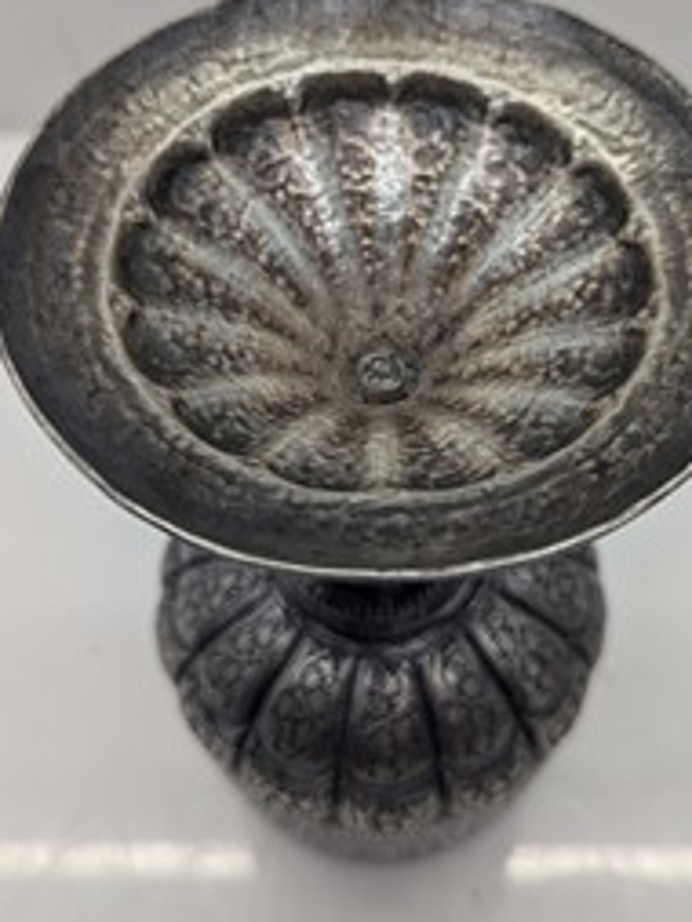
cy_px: 313
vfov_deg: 48.2
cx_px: 392
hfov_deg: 37.7
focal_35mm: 38
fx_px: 1012
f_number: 1.85
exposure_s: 1/66.7
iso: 48
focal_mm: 6.81
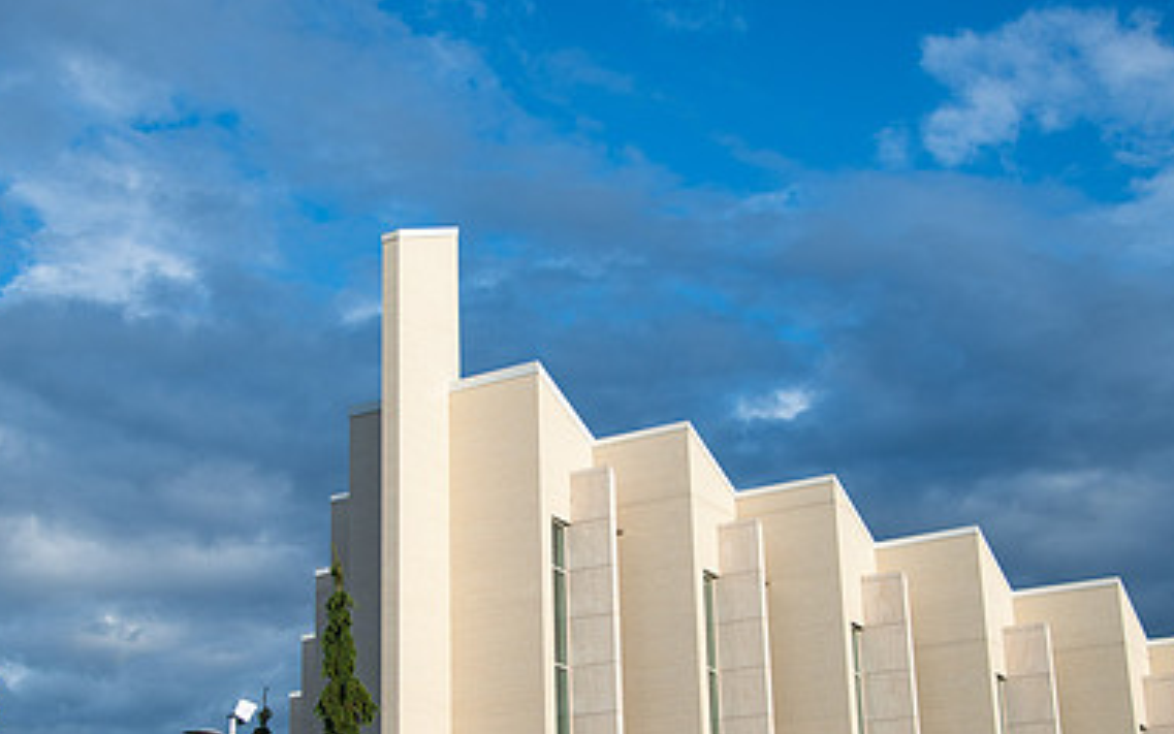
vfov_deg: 24.2
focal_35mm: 53
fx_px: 1696
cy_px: 547
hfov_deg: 38.1
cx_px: 483
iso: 200
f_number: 4
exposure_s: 1/1250
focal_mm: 34
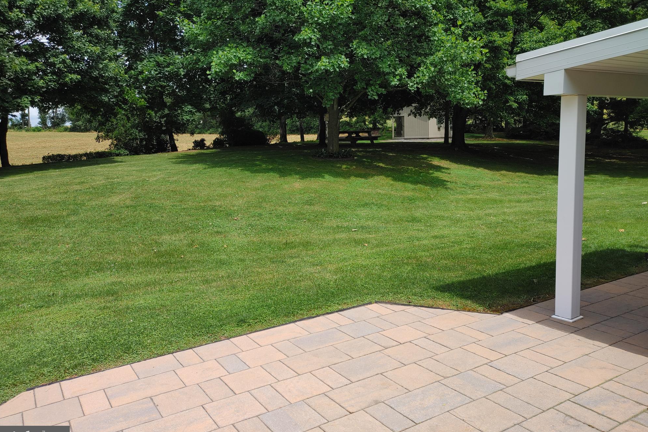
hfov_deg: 65.5
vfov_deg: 46.4
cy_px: 201
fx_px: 504
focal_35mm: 28
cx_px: 323
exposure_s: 1/2128
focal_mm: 5.58
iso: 50
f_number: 1.8
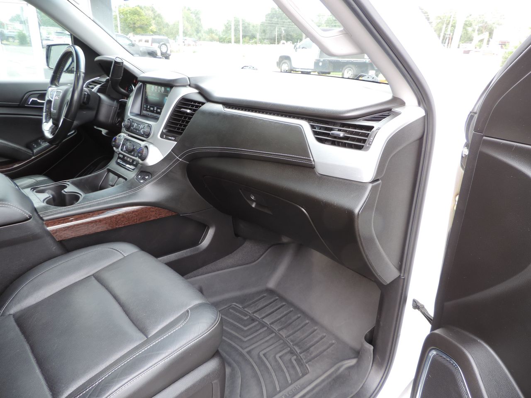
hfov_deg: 71.6
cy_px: 199
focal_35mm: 24
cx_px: 266
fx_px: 368
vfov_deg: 56.8
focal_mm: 4.3
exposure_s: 1/30
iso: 100
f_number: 3
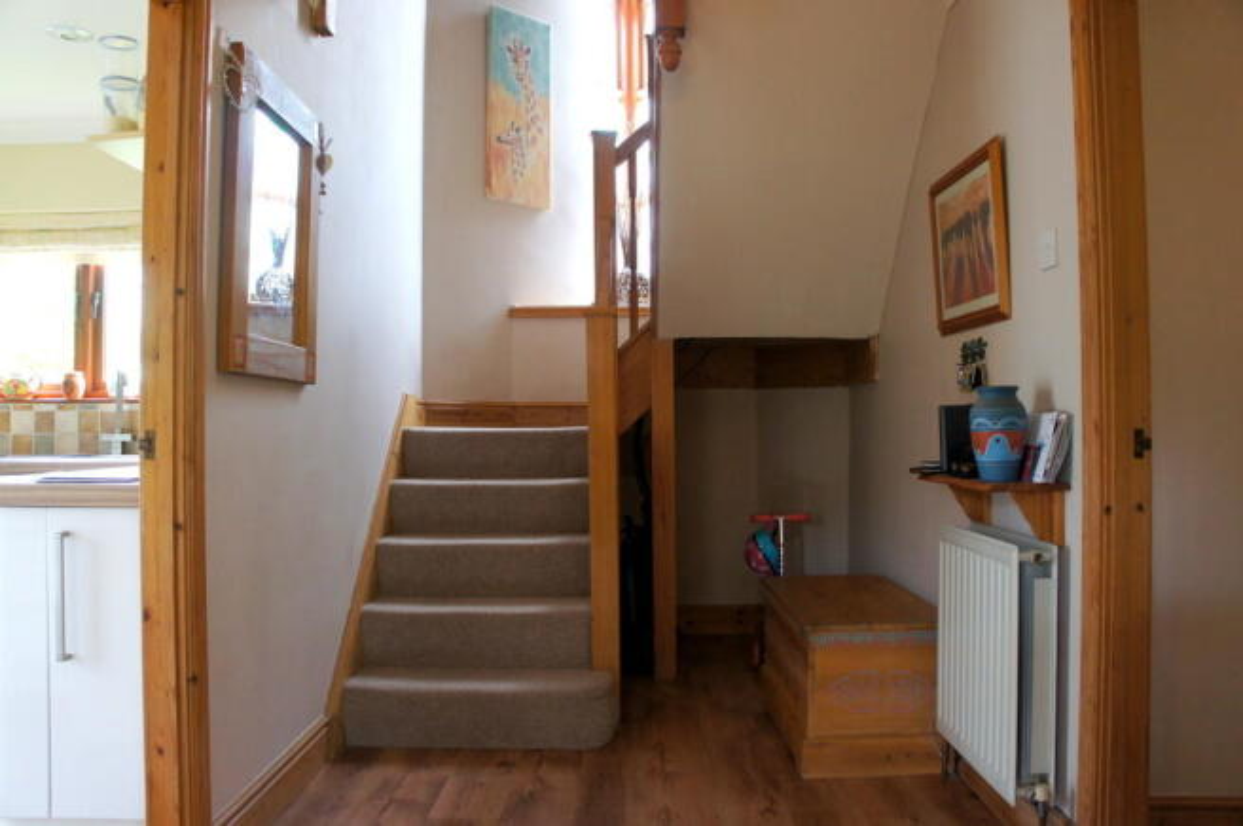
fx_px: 931
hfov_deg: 67.4
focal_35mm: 27
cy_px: 413
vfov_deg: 47.8
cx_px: 622
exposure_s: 1/30
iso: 800
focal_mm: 18
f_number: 3.5
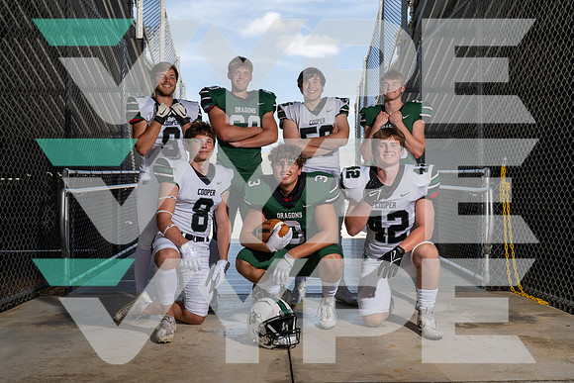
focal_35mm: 35
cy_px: 192
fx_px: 558
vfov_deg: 37.9
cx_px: 287
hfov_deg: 54.4
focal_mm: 35
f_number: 11
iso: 320
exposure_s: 1/250
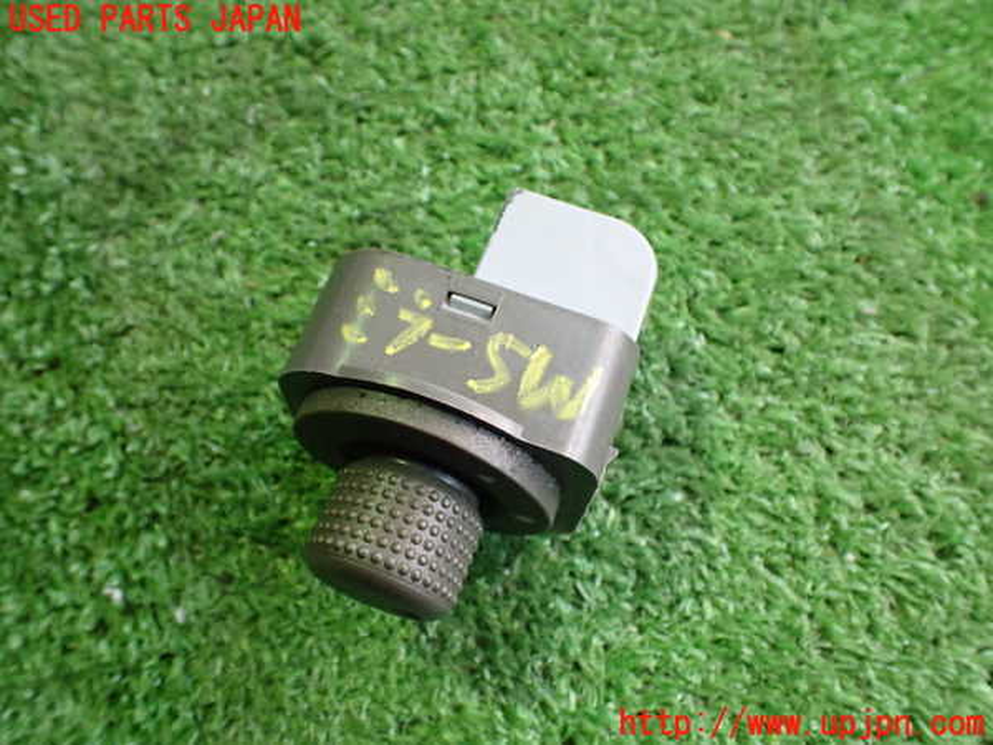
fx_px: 861
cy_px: 372
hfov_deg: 60.0
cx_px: 496
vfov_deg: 46.8
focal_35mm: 30
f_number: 2.3
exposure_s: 1/80
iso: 800
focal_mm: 5.4
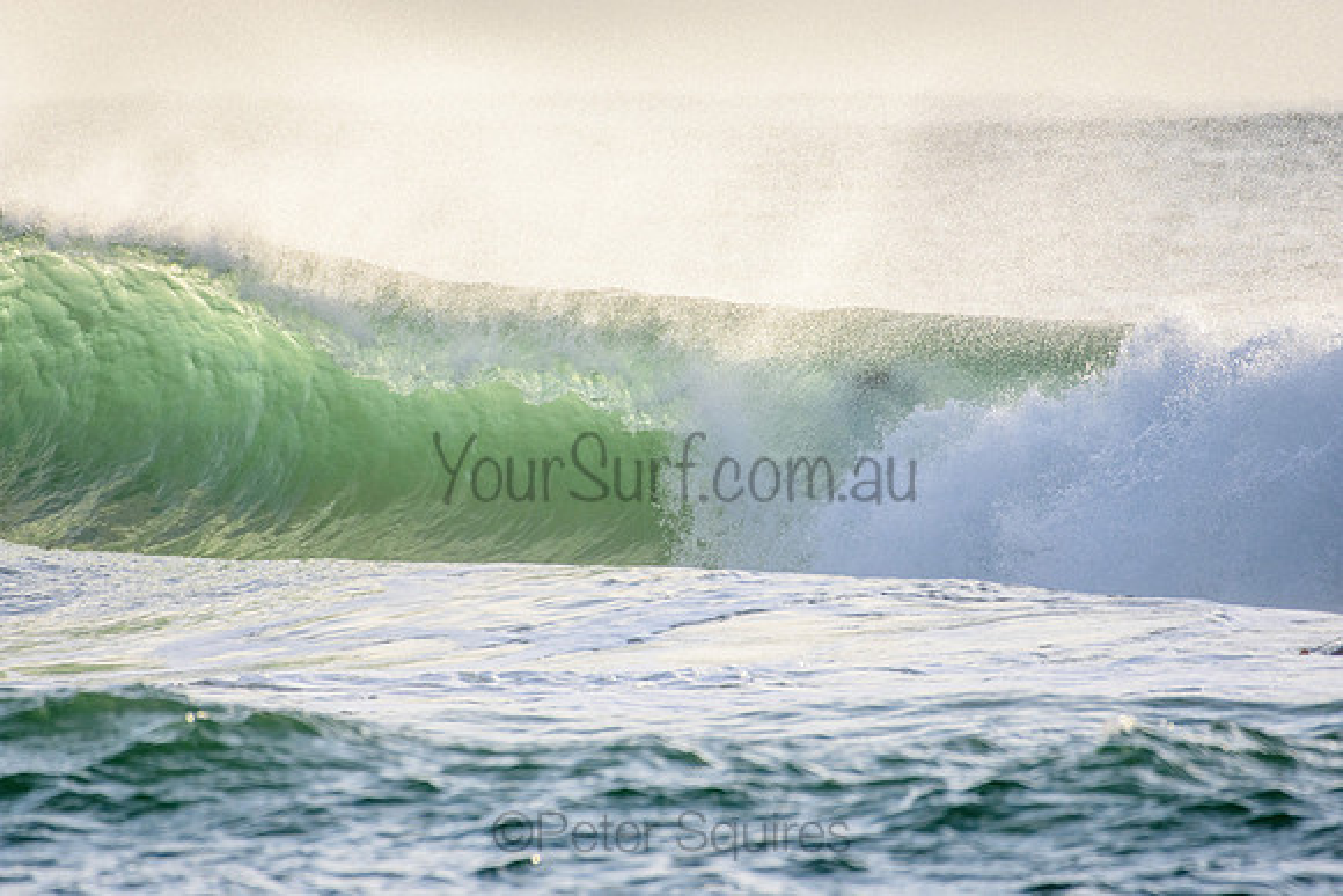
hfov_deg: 2.7
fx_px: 27984
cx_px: 672
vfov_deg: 1.8
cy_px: 448
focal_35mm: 750
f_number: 5.6
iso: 450
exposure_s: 1/2000
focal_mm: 500
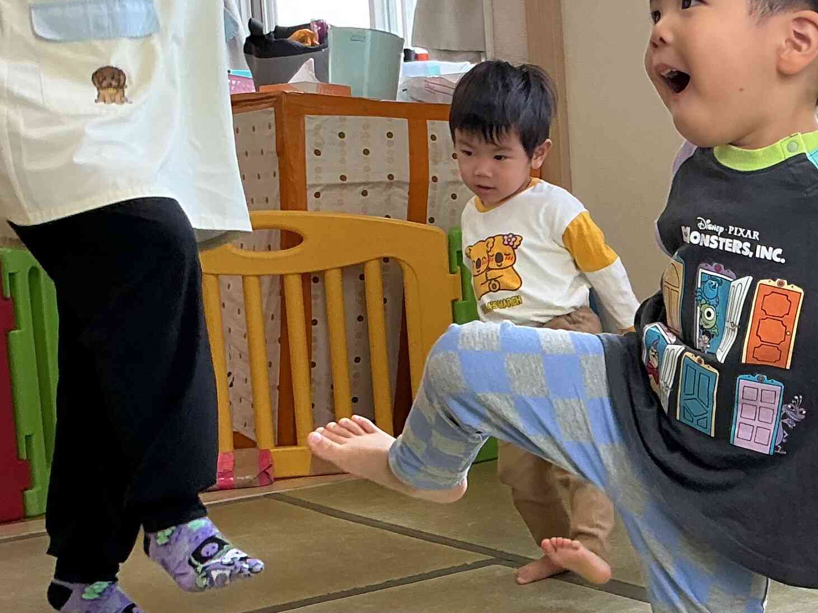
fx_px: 1701
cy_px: 431
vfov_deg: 20.3
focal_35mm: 72
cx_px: 854
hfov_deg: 25.4
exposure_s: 1/120
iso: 32
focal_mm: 3
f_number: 1.8
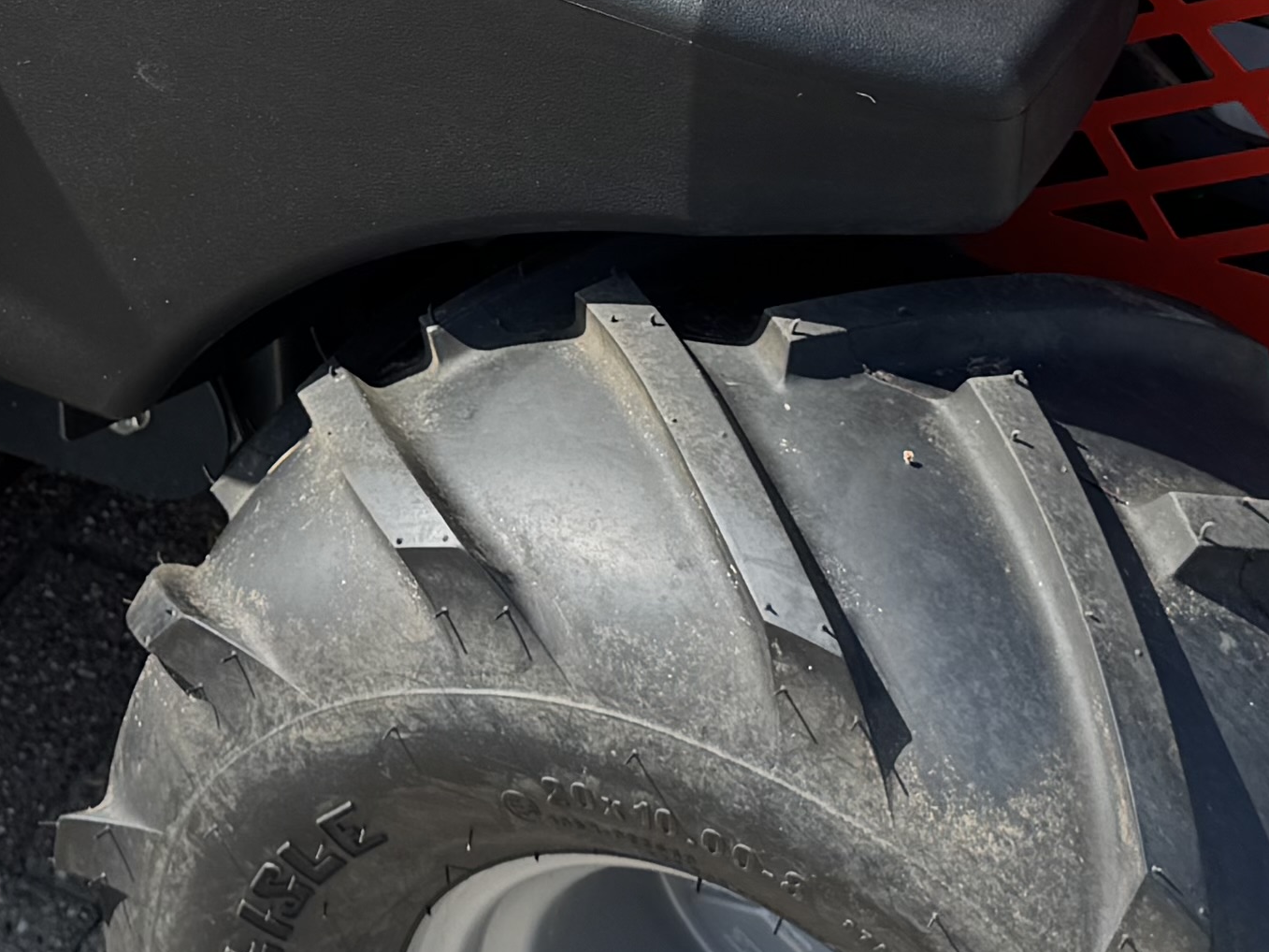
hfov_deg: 19.1
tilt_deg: -27.9
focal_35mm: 101
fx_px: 3703
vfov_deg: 14.1
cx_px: 143
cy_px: -265
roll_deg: +0.0
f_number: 1.78
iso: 80
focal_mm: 6.76
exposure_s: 1/1721
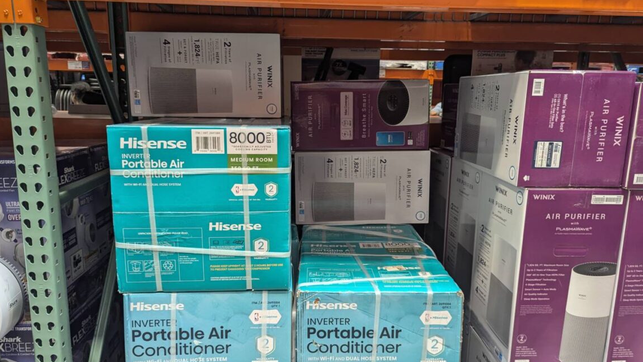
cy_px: 193
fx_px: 460
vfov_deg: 42.9
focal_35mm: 27
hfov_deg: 69.8
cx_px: 312
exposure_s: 1/175
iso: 564
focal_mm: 6.81
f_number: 1.85
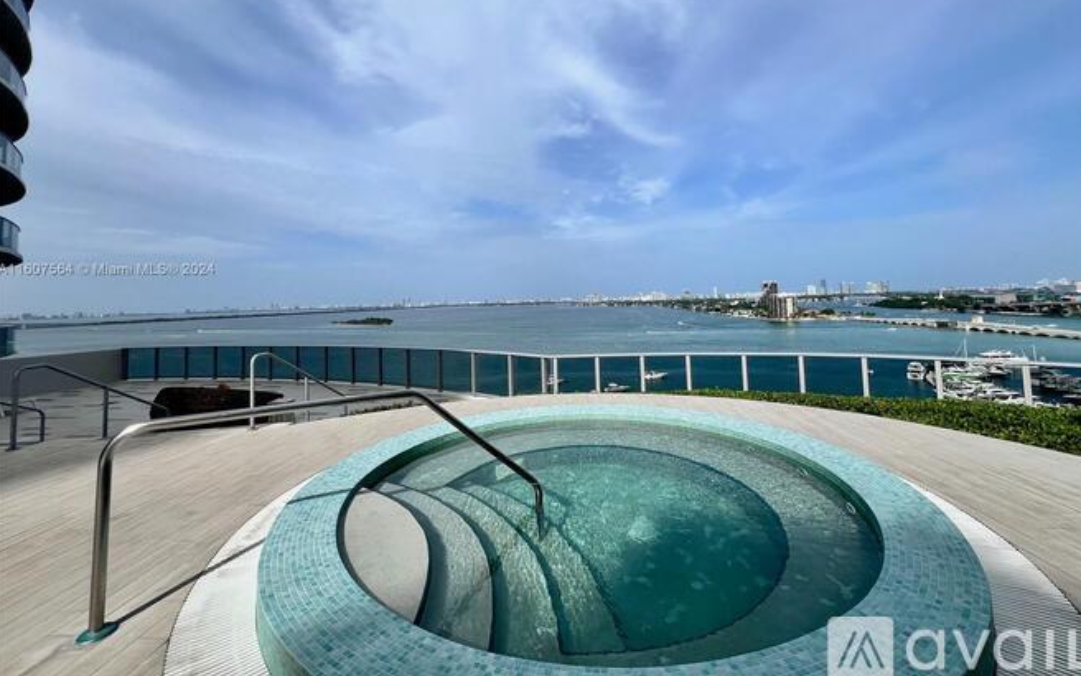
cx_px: 545
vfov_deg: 77.7
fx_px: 412
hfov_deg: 105.3
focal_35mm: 14
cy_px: 270
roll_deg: +2.2
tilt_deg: +3.9
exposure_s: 1/2732
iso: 32
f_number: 1.8
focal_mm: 1.57
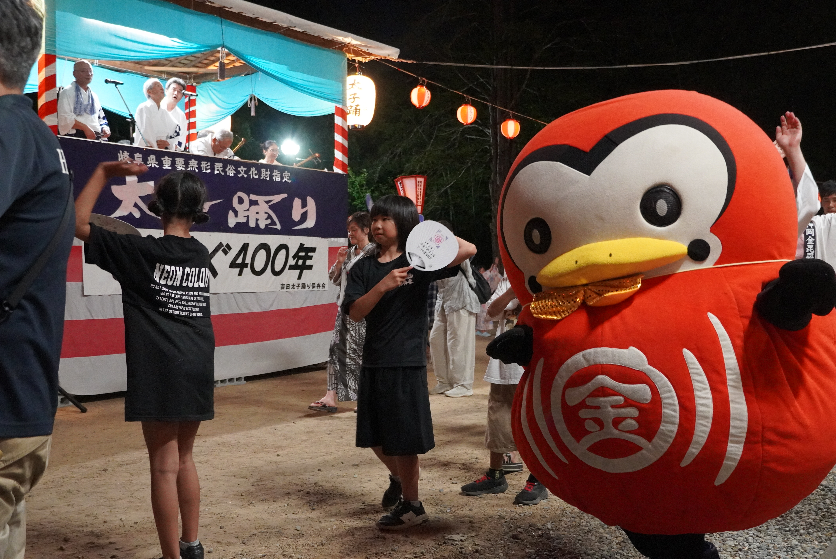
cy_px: 280
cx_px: 418
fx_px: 906
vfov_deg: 34.3
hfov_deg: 49.5
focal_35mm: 39
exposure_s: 1/60
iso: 6400
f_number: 4
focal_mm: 26
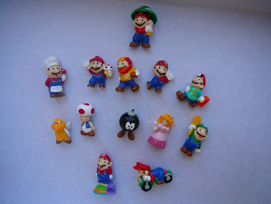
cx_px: 136
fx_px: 274
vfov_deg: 40.7
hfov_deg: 52.6
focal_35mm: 35
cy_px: 102
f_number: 2.8
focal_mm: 5.2
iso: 80
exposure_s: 1/200
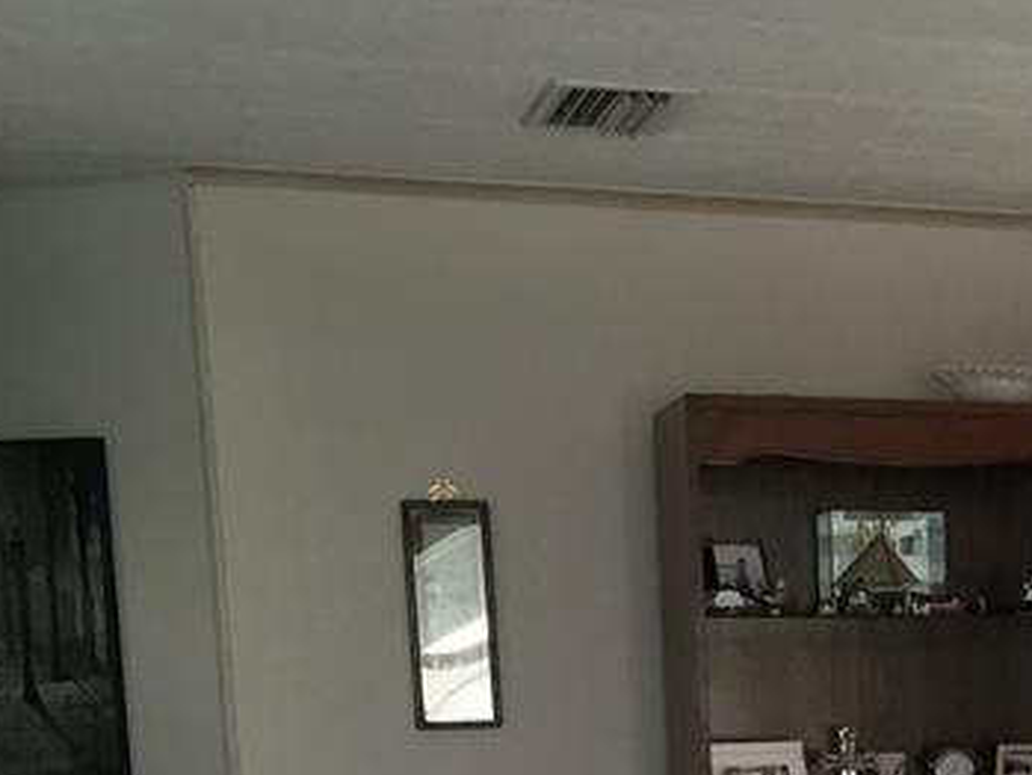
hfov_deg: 21.5
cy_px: 1035
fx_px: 2535
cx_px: 1209
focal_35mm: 85
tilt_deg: -8.6
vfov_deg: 16.3
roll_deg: +0.6
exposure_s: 1/30
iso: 80
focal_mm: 4.15
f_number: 2.2
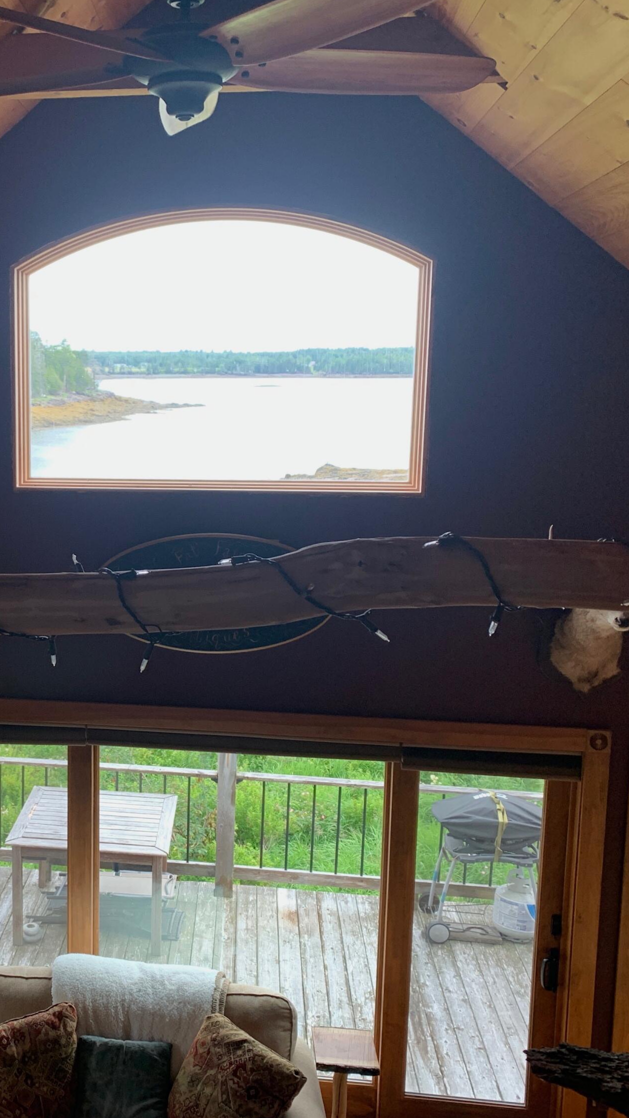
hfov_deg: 30.0
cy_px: 558
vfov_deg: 52.8
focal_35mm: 38
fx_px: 1127
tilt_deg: -9.6
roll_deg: -0.3
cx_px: 76
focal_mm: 4.25
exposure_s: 1/90
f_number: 1.8
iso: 100
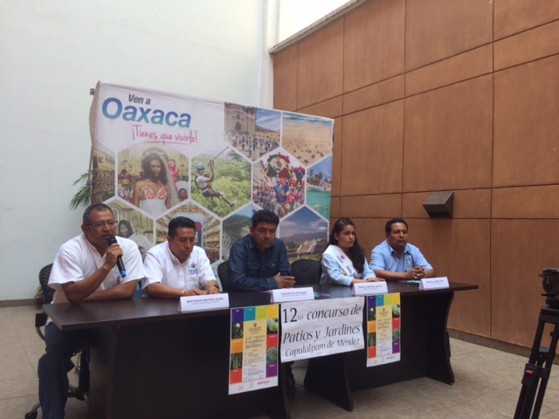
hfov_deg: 61.7
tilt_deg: +4.0
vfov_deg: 48.2
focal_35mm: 29
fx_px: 468
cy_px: 210
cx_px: 280
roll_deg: -1.3
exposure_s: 1/500
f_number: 2.2
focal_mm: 4.15
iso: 32
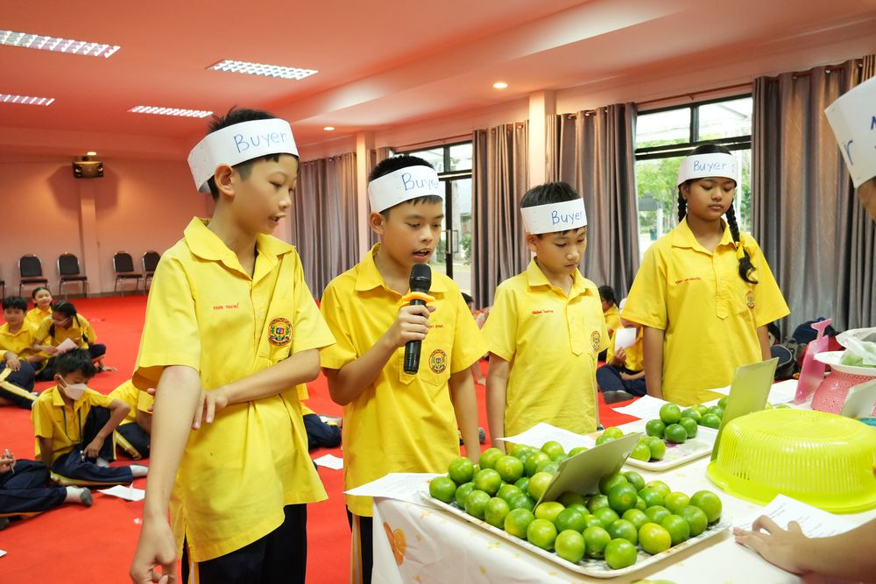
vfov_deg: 43.6
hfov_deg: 61.9
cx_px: 438
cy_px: 292
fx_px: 730
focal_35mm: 30
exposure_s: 1/160
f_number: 4
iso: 2500
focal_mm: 20
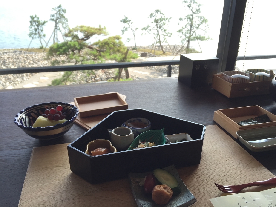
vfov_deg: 48.2
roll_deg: -1.3
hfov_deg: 61.7
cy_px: 104
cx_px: 138
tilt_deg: -24.4
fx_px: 231
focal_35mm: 29
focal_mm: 4.15
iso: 32
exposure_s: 1/356
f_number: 2.2
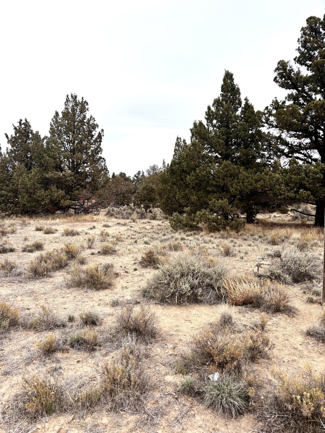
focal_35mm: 26
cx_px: 162
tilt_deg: -1.7
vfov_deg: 67.3
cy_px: 216
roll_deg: +0.0
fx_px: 325
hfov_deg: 53.1
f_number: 1.6
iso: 50
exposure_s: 1/1103
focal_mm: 5.96
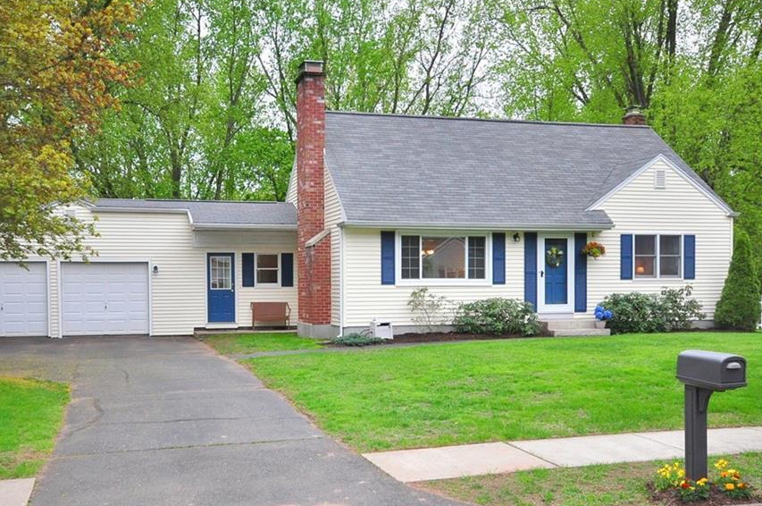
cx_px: 343
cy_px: 267
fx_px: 761
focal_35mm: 36
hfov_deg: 53.1
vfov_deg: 36.8
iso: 1000
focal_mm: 20
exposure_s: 1/320
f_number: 5.6
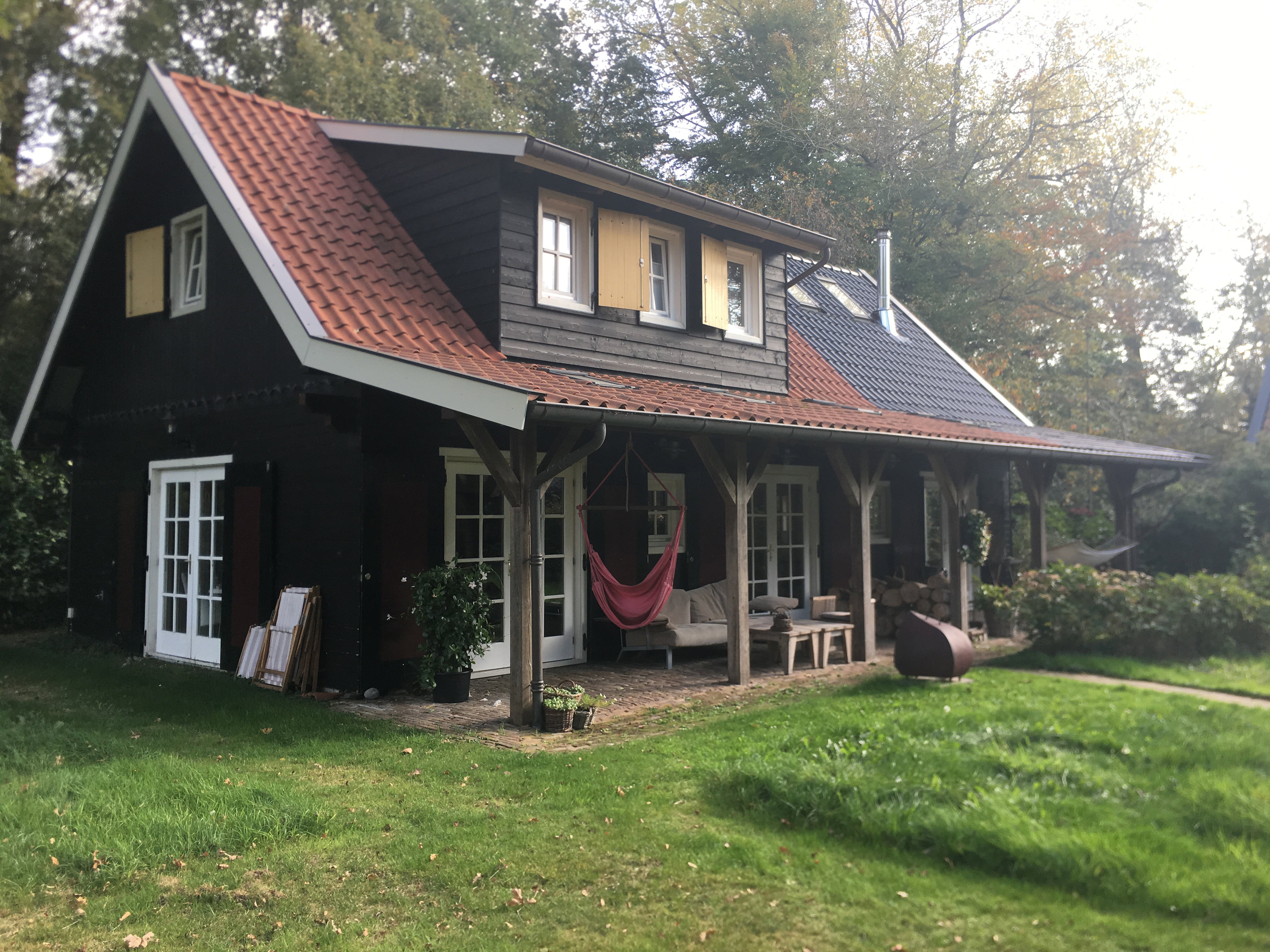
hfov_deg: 61.7
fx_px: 1064
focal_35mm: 29
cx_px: 635
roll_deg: +1.1
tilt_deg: +3.7
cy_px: 476
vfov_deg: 48.2
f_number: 2.2
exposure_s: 1/223
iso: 25
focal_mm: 4.15
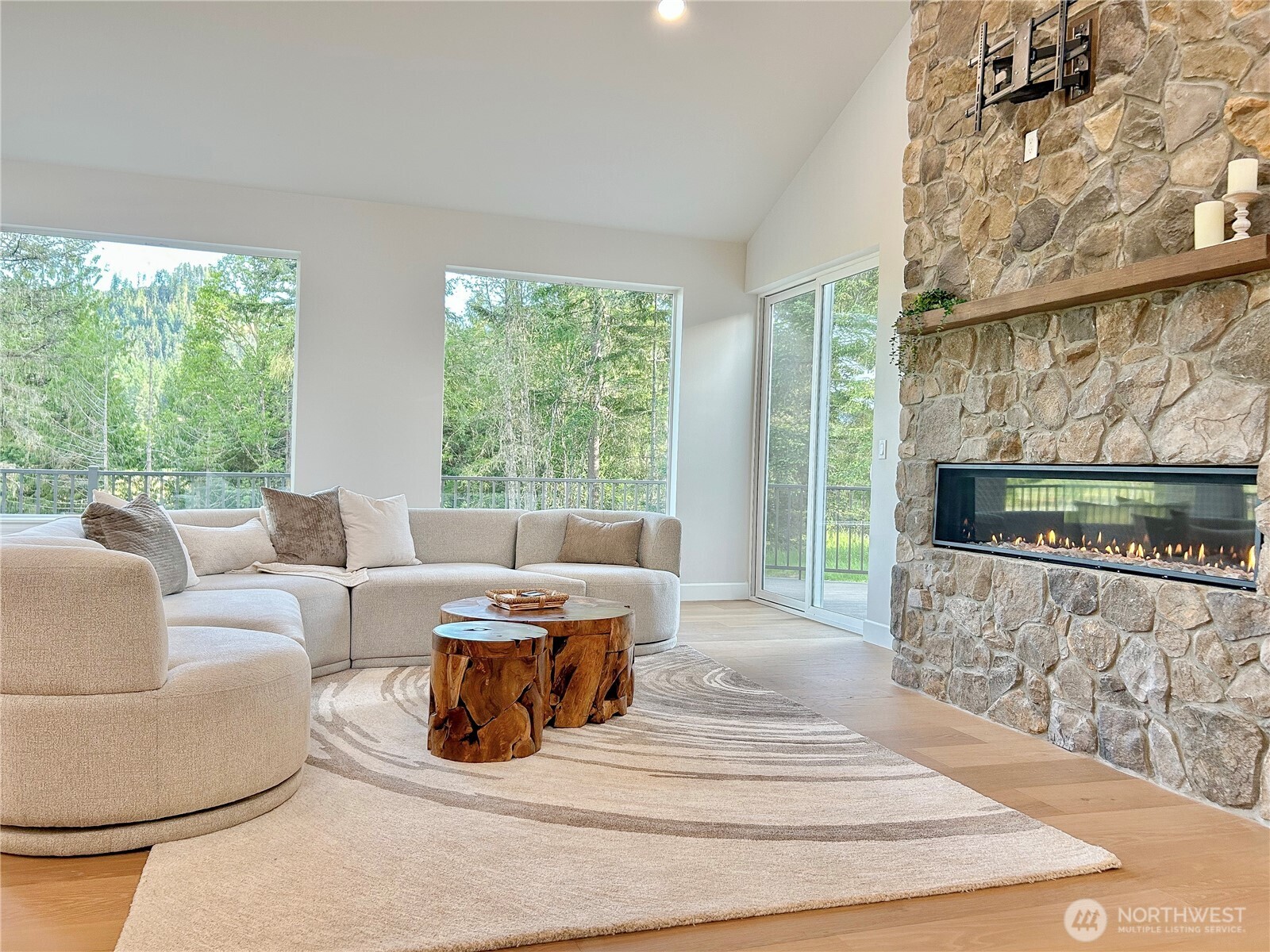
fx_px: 954
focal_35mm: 26
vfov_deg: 53.1
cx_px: 635
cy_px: 476
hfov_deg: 67.3
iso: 125
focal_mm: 5.7
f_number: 1.5
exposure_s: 1/120
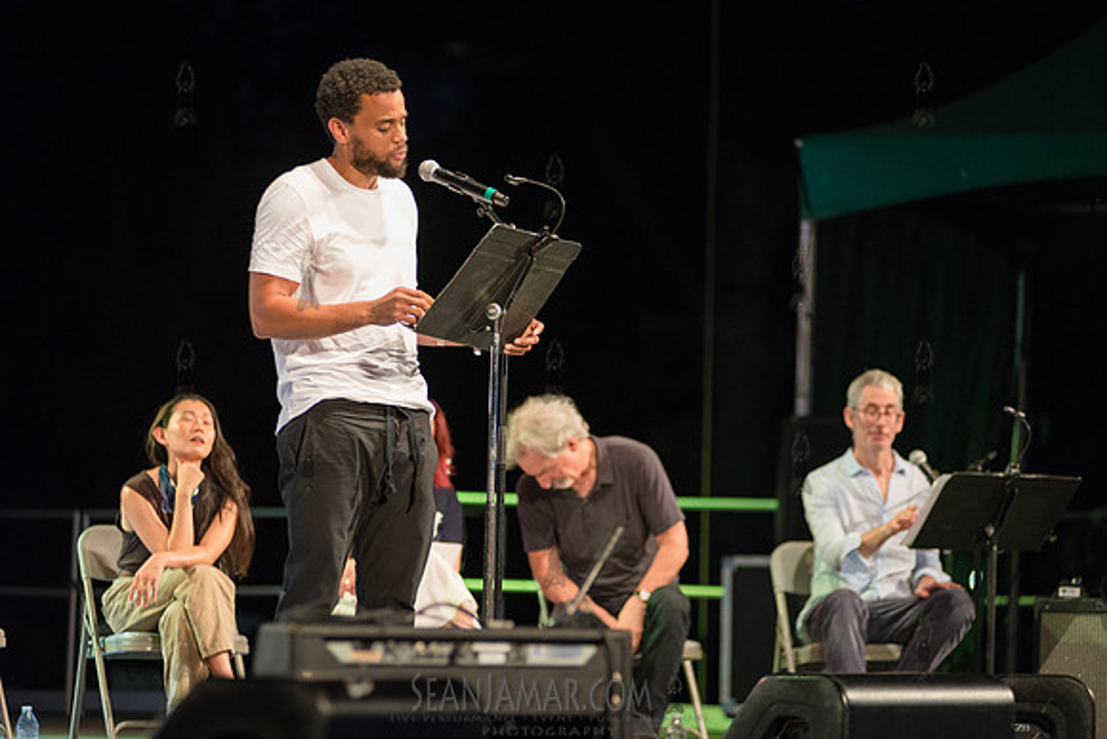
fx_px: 4460
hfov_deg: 14.2
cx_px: 554
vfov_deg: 9.5
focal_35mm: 145
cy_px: 370
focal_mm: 145
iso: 3200
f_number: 2.8
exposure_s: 1/500
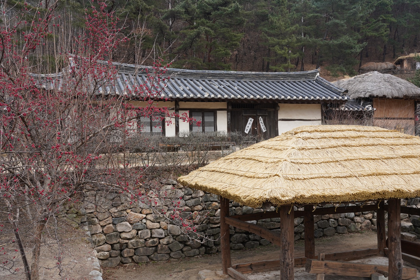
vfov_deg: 37.8
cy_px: 160
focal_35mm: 35
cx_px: 204
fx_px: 408
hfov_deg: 54.4
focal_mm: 30
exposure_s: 1/100
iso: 400
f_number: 9
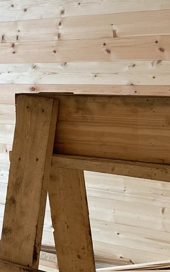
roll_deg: +2.7
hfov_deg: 14.1
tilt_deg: -4.1
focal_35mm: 88
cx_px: -62
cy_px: 116
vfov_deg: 23.5
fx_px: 653
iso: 80
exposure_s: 1/121
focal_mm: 4.25
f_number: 1.8
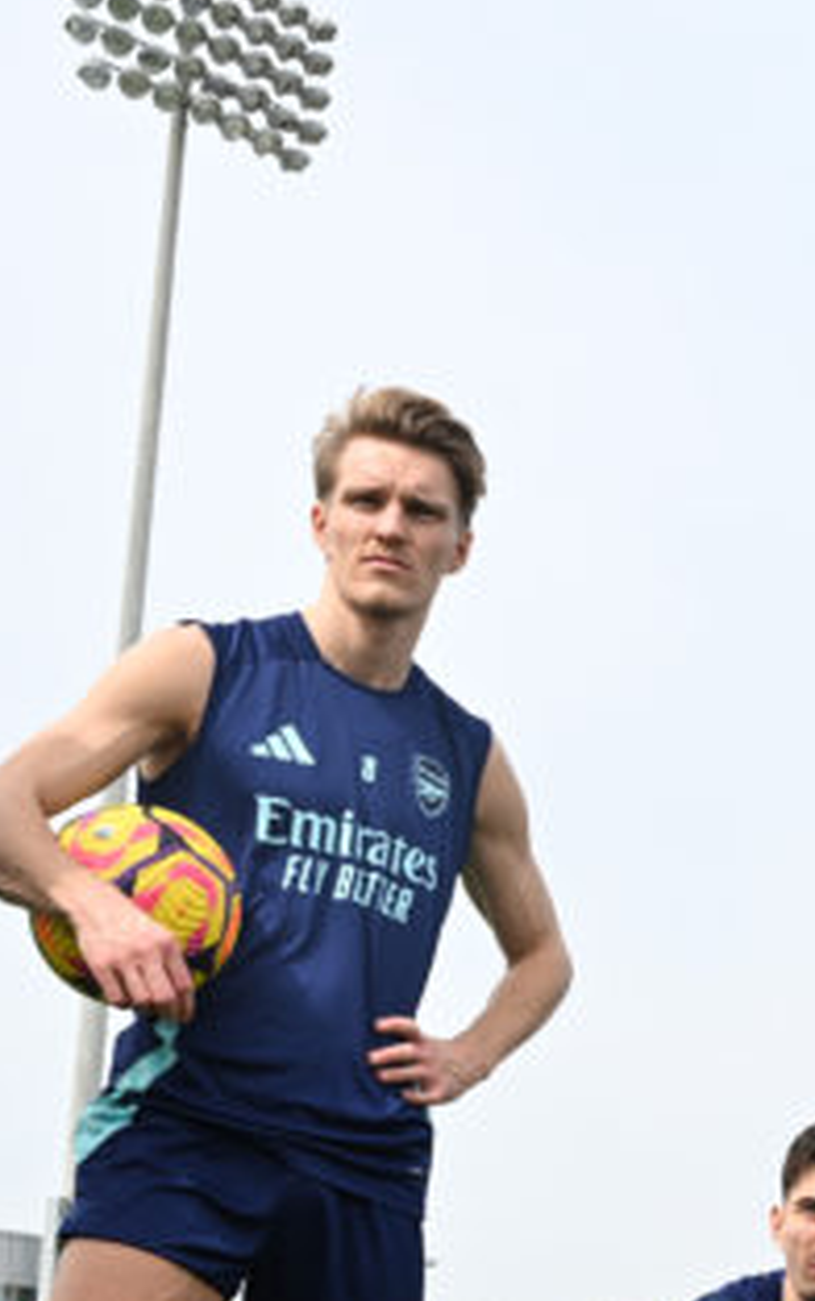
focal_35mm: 80
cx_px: 1019
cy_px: 1054
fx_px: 2839
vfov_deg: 25.3
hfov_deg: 15.6
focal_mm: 24
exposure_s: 1/1250
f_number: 5
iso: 250
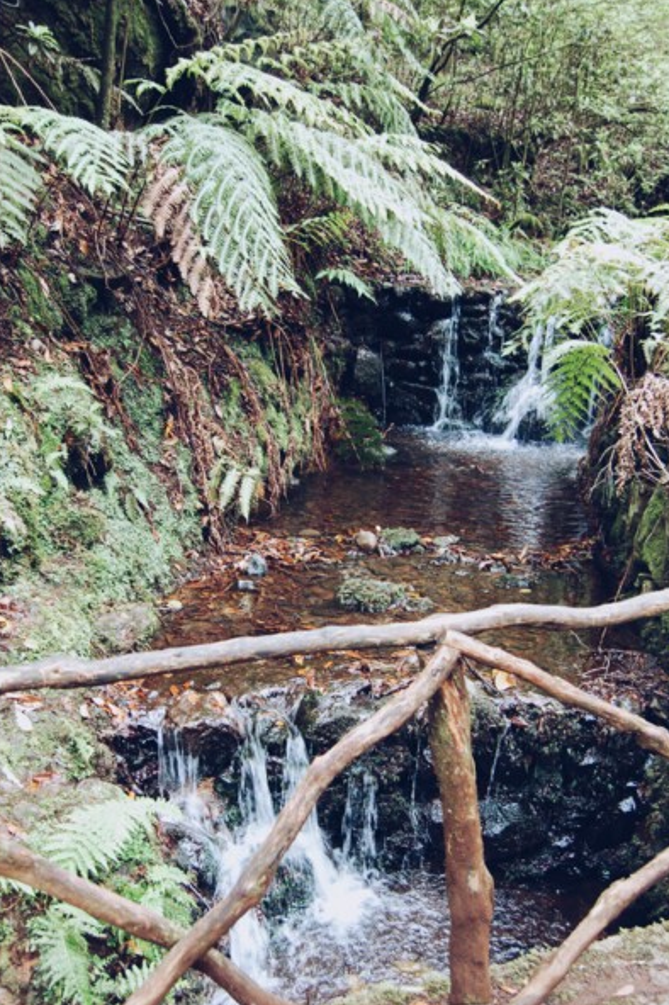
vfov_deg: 27.7
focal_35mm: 73
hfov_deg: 18.6
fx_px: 2037
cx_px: 305
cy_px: 545
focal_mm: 40
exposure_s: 1/30
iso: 800
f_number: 5
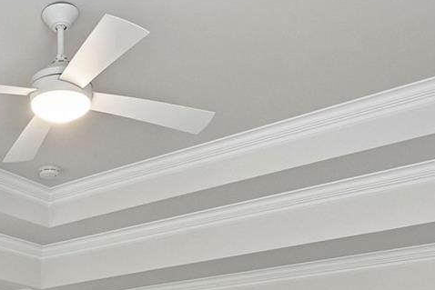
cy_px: 433
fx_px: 725
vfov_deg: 19.7
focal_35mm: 60
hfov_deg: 31.6
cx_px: 34
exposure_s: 1/5
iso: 400
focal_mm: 14
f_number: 8
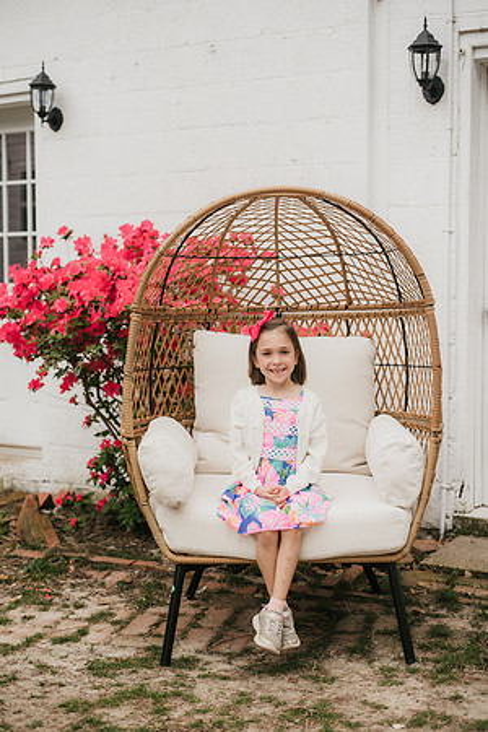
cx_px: 244
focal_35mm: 50
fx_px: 1017
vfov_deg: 39.6
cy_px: 366
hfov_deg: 27.0
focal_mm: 50
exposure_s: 1/640
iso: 100
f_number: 2.8
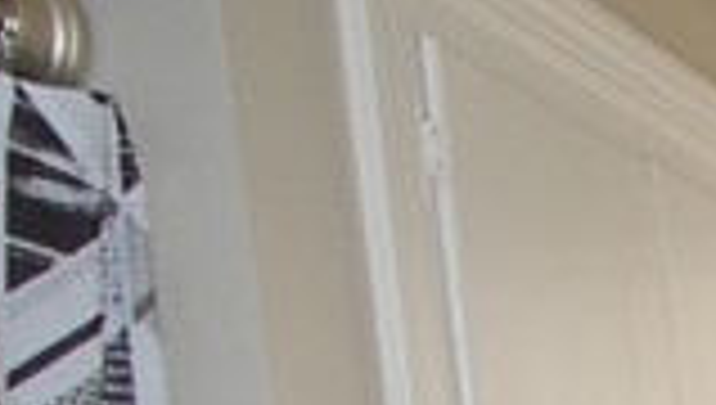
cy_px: 1044
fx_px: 2035
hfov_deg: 16.1
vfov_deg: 9.7
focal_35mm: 107
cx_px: 1371
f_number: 5.6
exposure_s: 1/60
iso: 800
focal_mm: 10
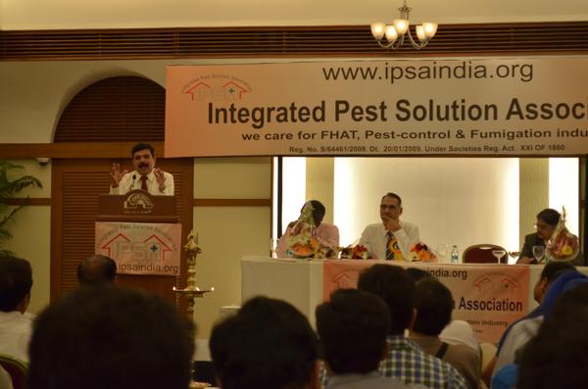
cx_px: 294
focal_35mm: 82
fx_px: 1344
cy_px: 194
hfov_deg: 24.7
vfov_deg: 16.5
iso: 1000
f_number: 5.6
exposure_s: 1/60
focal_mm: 55
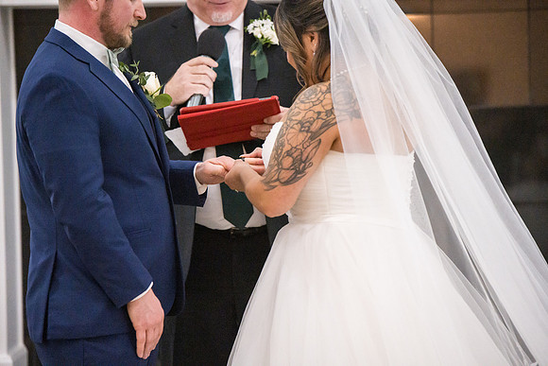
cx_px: 274
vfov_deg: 6.9
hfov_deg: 10.3
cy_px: 183
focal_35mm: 200
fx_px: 3045
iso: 12800
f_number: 3.5
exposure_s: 1/320
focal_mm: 200
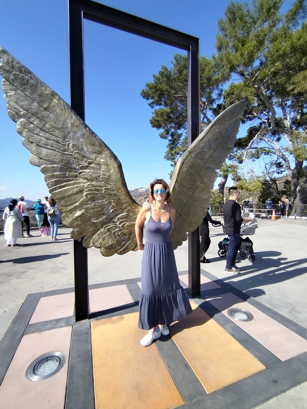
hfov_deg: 74.7
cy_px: 204
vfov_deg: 91.0
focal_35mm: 17
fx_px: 201
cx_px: 154
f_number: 2.2
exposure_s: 1/728
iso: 100
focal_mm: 1.42
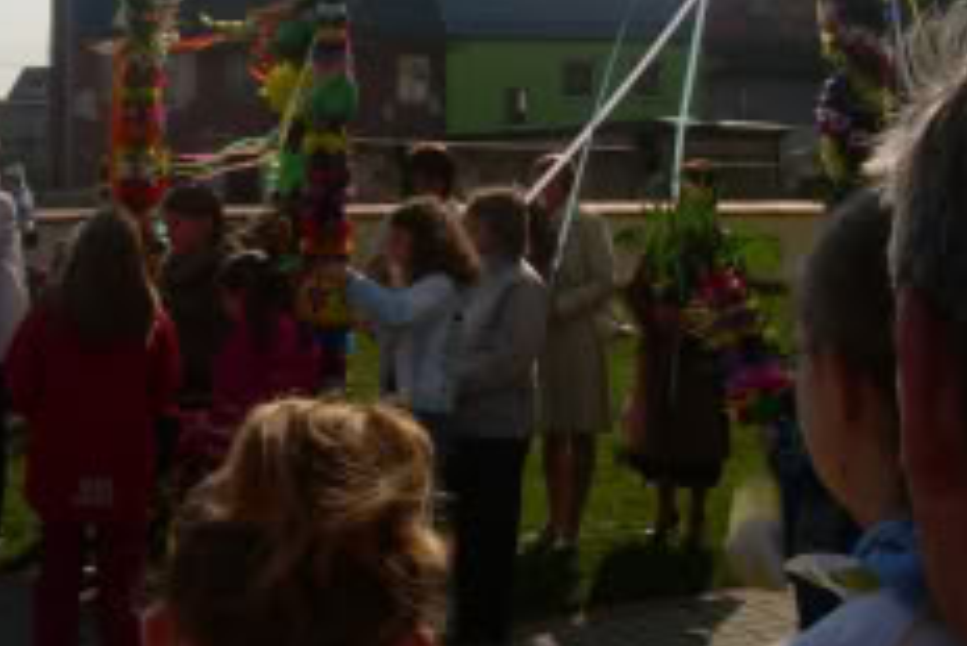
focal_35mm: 68
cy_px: 113
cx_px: 346
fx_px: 1828
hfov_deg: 29.5
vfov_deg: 19.8
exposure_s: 1/841
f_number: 4.6
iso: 50
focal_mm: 6.3
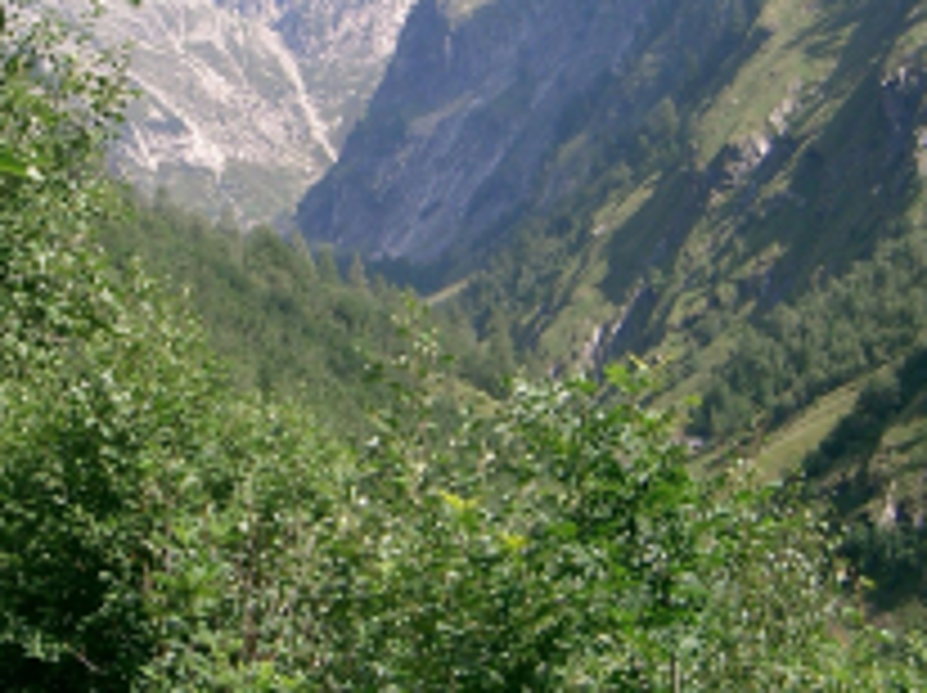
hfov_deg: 23.9
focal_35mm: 81
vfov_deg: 18.1
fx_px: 2167
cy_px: 220
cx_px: 214
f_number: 4.8
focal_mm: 8
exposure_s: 1/500
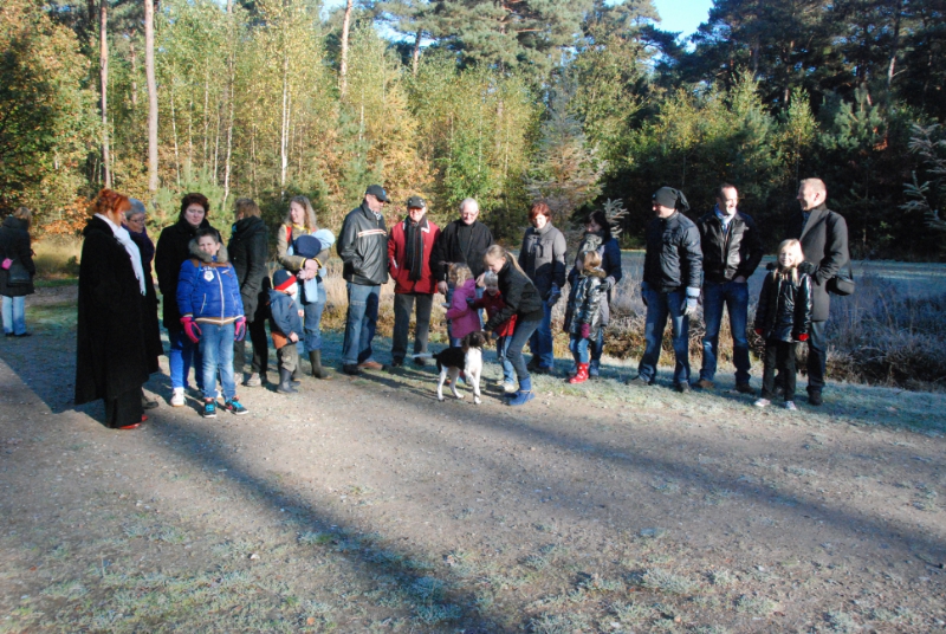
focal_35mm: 30
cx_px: 473
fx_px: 789
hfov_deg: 61.9
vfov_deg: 43.7
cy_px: 317
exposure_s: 1/500
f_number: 13
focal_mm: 20
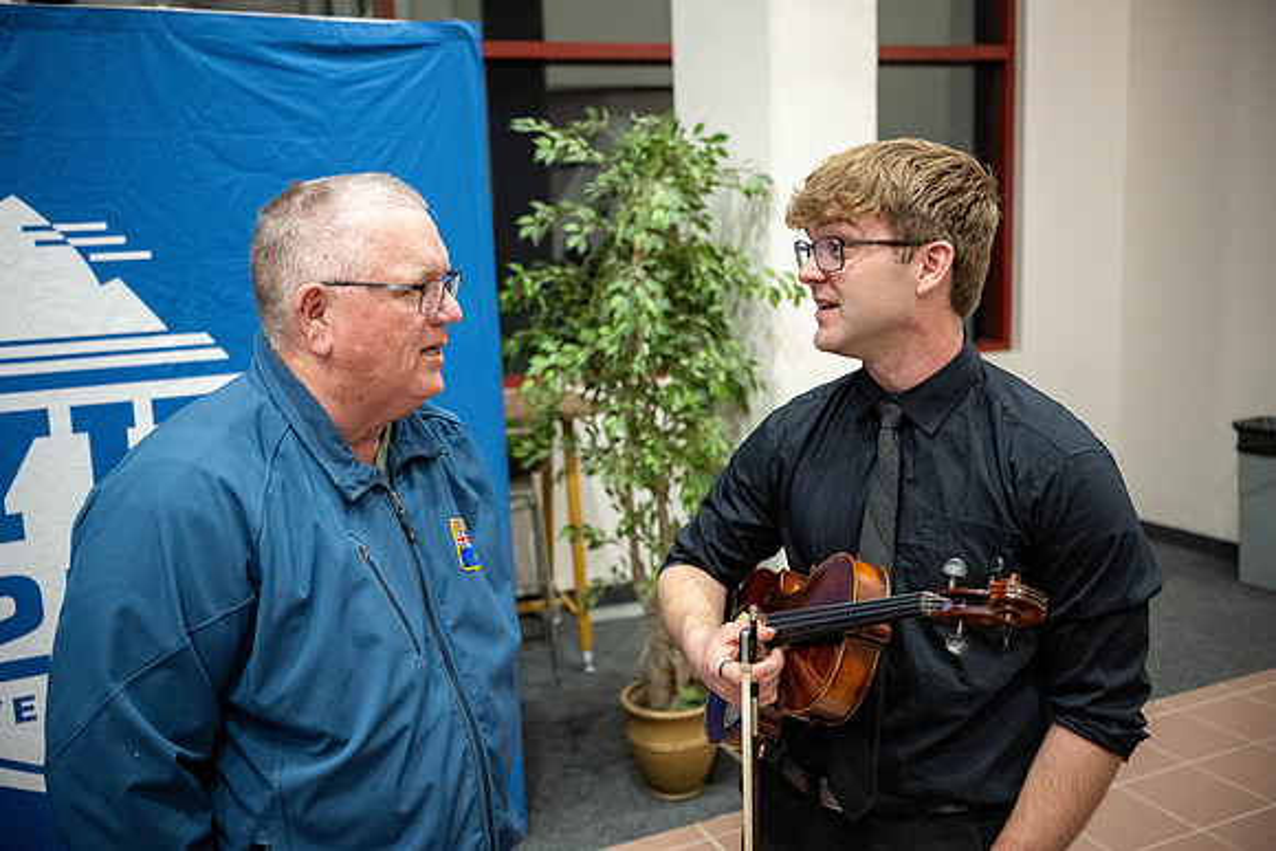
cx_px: 638
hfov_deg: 58.0
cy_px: 426
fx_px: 1152
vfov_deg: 40.6
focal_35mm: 32
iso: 4000
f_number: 2.8
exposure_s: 1/250
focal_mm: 32.5
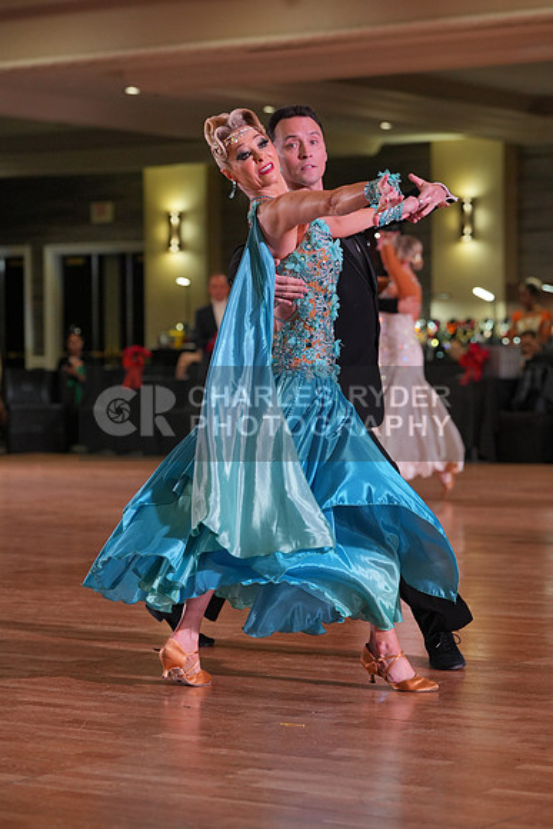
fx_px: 2303
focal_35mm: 100
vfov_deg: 20.4
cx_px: 276
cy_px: 414
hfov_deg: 13.7
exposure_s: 1/500
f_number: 4
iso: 1600
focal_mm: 100
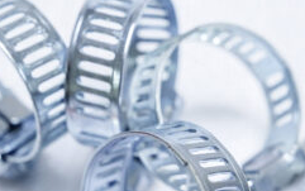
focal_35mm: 207
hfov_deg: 10.1
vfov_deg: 6.4
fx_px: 1722
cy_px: 101
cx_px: 121
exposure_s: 1/200
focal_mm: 70
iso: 3200
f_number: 9
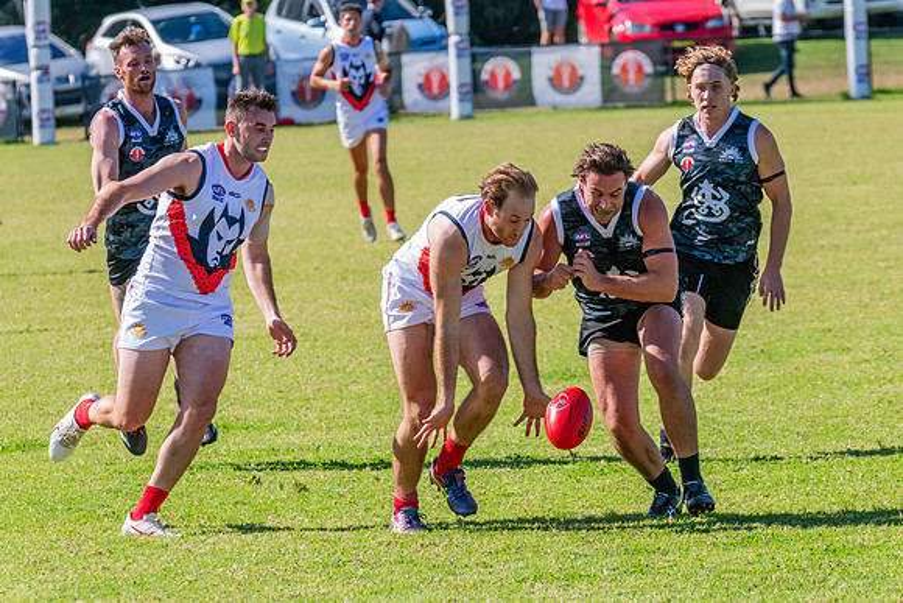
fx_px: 9431
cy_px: 330
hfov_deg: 5.5
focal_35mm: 376
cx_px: 477
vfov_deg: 3.7
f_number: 14
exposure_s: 1/1250
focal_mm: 340
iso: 1600
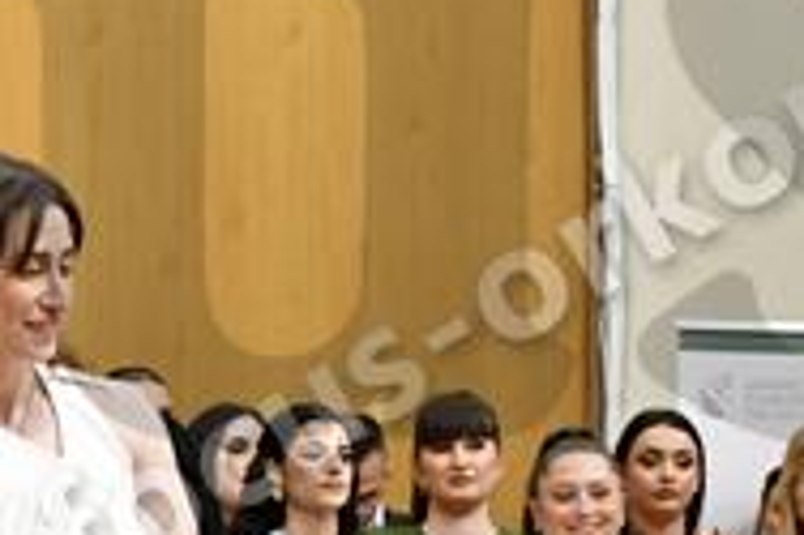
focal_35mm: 147
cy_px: 629
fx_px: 3280
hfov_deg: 13.2
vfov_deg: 9.2
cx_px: -376
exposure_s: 1/160
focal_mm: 24
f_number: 3.8
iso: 2000
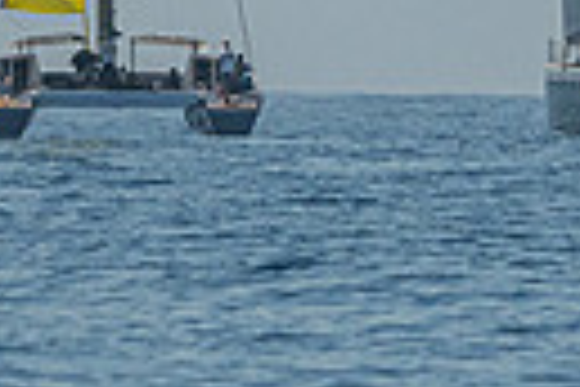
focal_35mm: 1230
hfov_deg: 1.7
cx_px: 544
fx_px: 19815
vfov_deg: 1.1
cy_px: -748
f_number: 7.1
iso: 400
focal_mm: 200
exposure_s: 1/8000
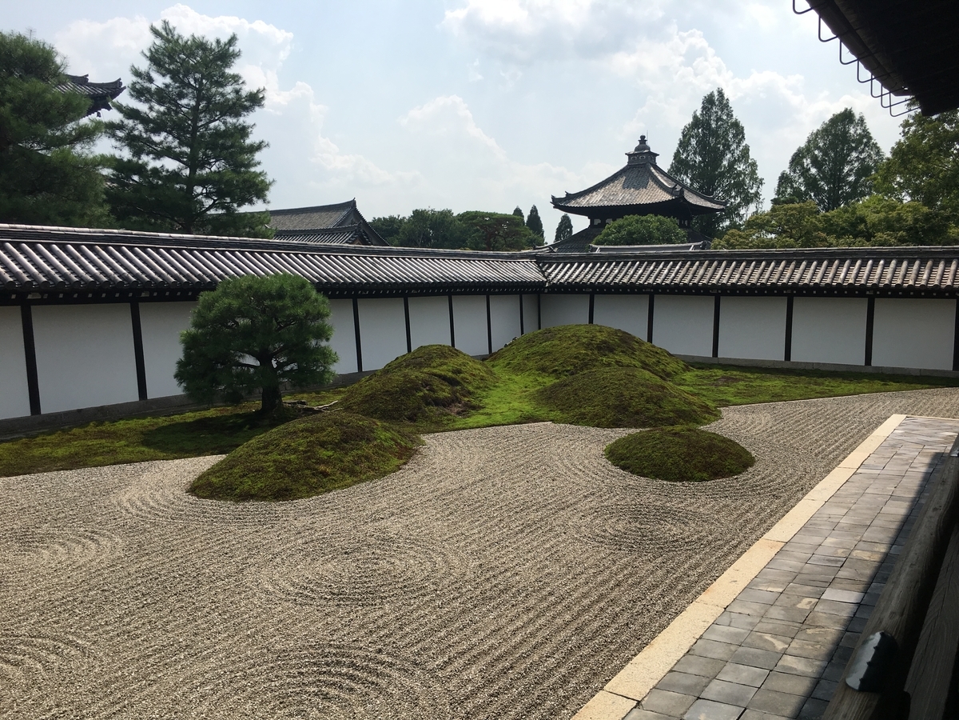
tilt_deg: -3.4
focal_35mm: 29
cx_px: 480
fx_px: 803
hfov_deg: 61.7
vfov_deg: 48.2
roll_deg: -0.1
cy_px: 360
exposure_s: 1/1972
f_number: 2.2
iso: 25
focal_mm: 4.15
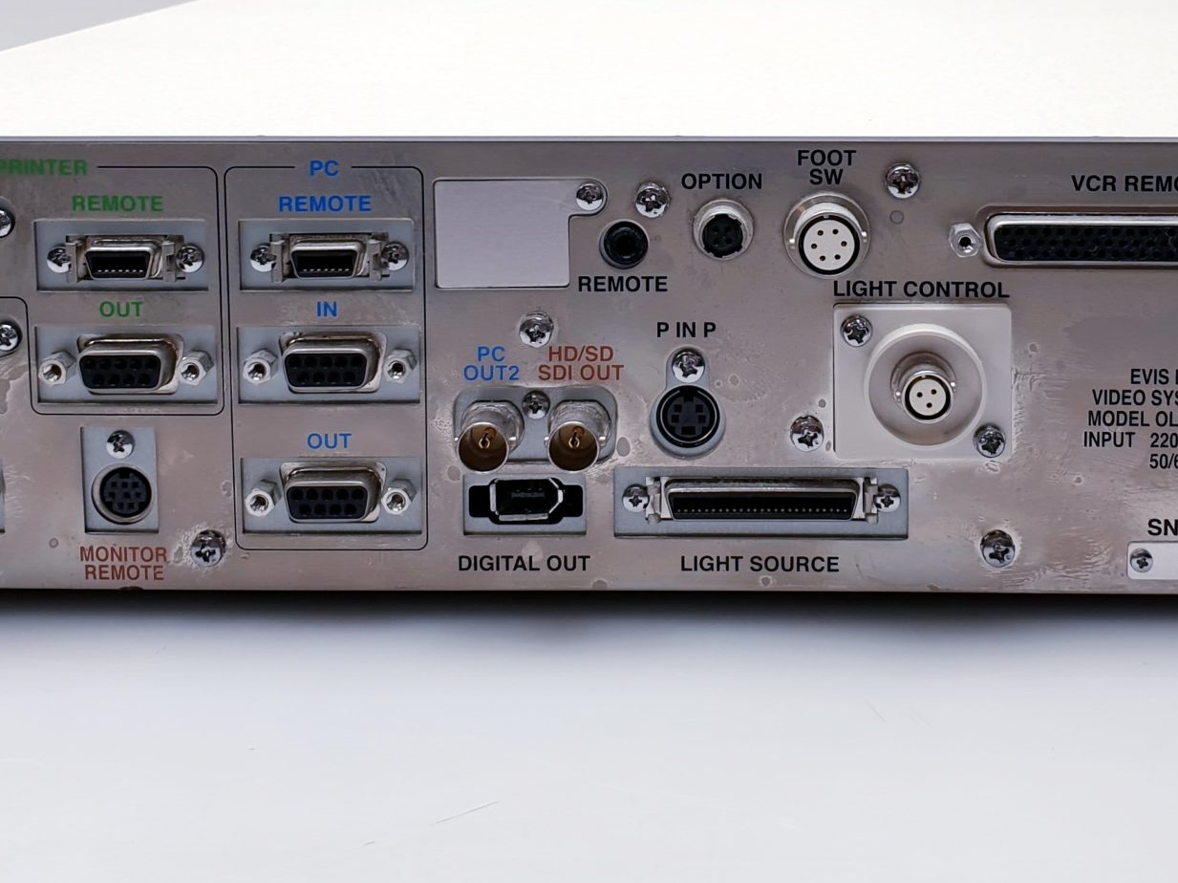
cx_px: 726
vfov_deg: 26.2
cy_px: 97
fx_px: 1837
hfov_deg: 35.4
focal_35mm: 54
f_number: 2.4
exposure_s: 1/100
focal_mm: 4.3
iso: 64
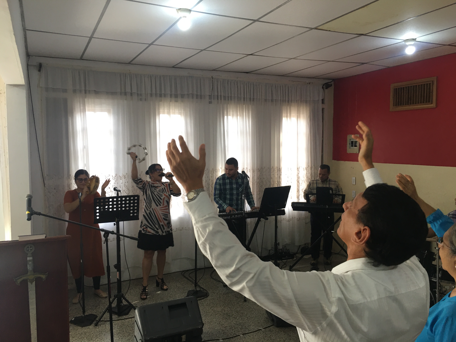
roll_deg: +0.2
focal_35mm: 29
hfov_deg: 61.7
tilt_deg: -3.1
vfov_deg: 48.2
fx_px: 382
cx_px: 228
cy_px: 171
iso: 32
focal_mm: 4.15
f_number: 2.2
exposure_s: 1/15
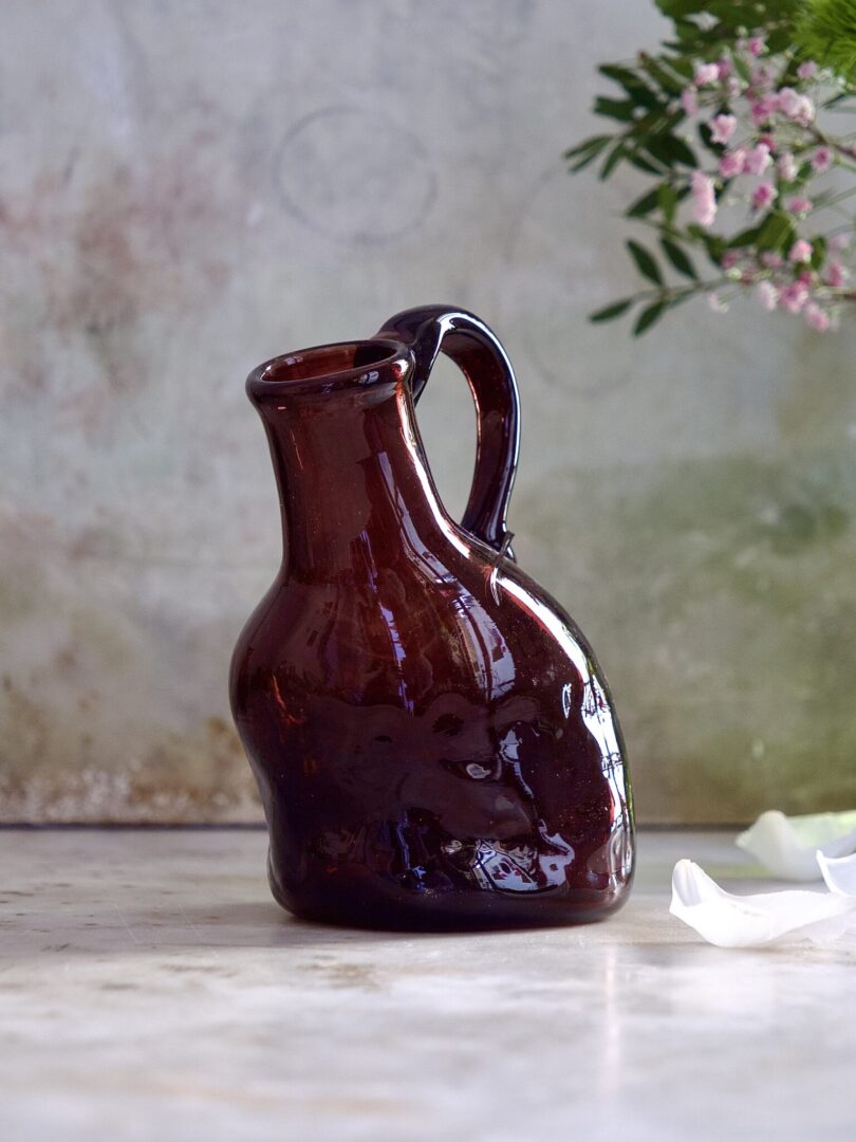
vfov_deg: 19.6
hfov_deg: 14.8
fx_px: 3297
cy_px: 571
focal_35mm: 100
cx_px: 428
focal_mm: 50
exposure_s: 1/125
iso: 800
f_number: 3.9
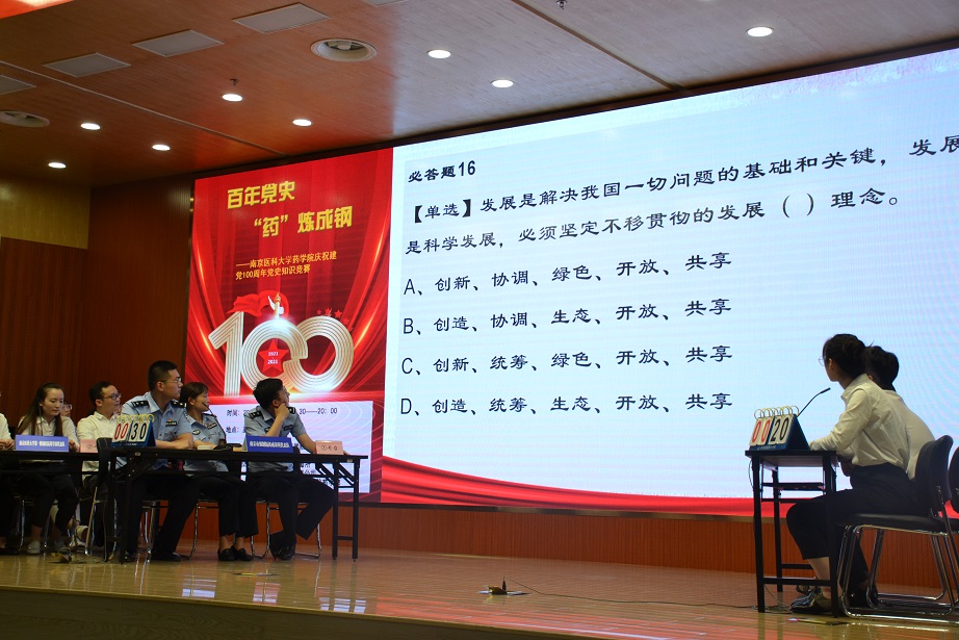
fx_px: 1359
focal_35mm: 51
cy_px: 320
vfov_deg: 26.5
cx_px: 480
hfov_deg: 38.9
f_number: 5
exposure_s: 1/100
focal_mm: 34
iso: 400
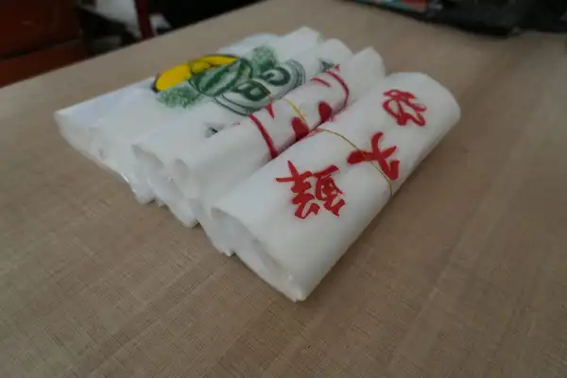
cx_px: 284
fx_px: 378
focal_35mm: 24
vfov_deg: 53.1
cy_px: 189
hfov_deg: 73.7
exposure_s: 1/160
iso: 1250
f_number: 3.5
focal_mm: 16
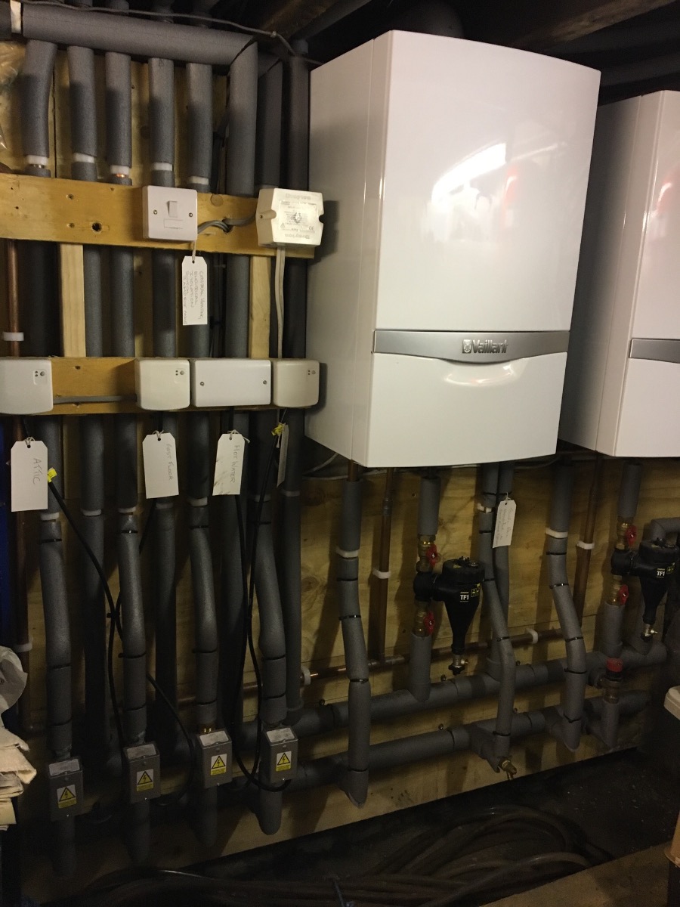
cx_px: 340
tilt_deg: -12.4
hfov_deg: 48.2
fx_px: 760
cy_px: 454
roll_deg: -4.4
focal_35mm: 29
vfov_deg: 61.7
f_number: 2.2
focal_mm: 4.15
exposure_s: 1/33
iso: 160
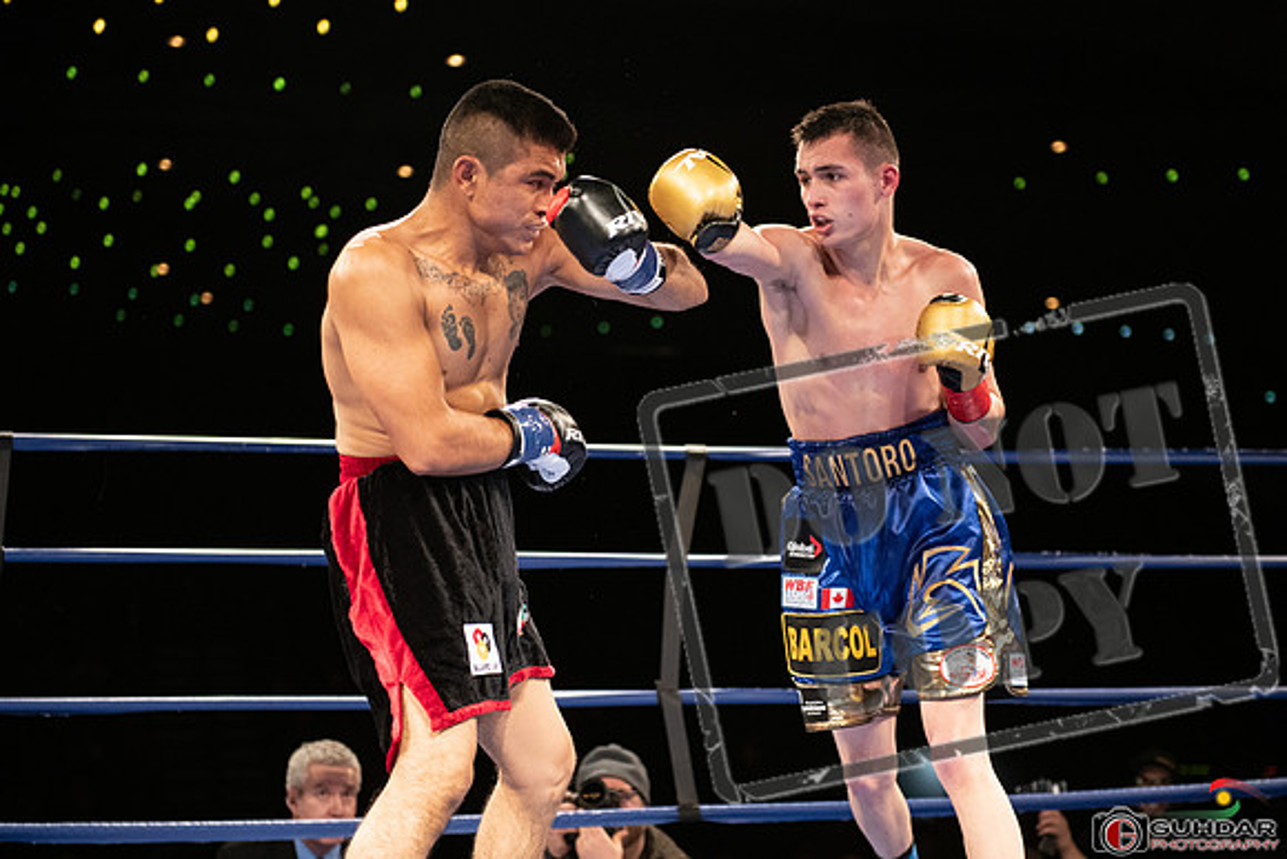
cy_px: 430
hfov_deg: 27.0
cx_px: 644
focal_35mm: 75
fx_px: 2676
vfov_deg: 18.2
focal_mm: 70
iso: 2000
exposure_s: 1/1000
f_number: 2.8
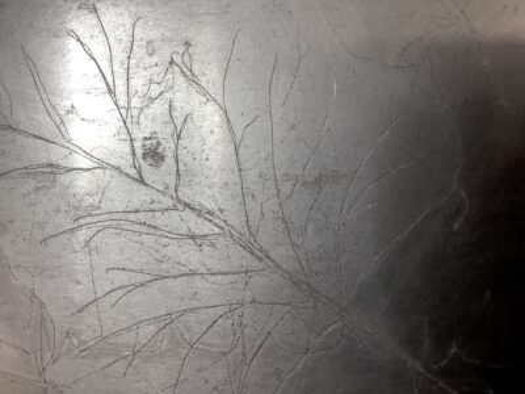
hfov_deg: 58.4
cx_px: 262
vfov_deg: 45.4
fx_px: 470
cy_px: 197
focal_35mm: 31
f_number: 2.4
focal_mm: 3.3
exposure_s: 1/50
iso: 64
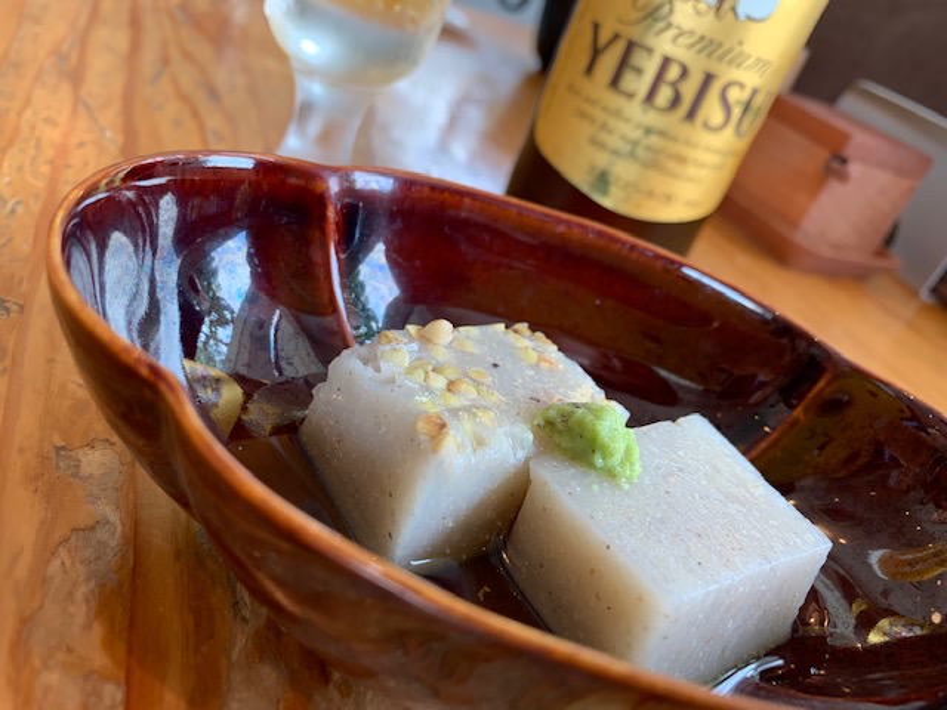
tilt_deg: -29.4
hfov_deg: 67.3
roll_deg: -21.5
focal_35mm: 26
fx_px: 711
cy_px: 355
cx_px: 474
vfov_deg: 53.1
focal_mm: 4.25
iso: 64
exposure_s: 1/120
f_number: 1.8
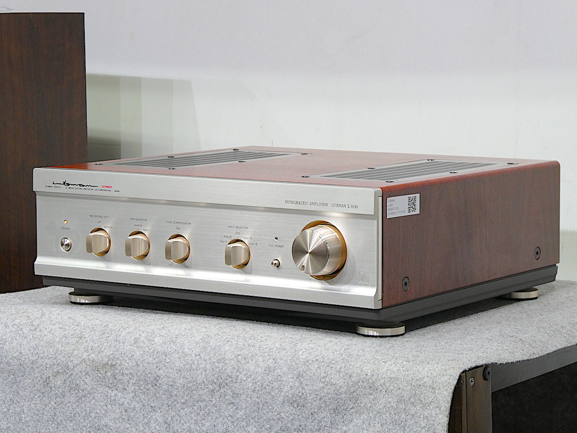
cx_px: 288
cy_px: 216
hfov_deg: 18.5
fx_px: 1767
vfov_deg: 14.0
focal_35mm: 106
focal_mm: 19
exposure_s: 1/10
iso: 200
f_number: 5.1
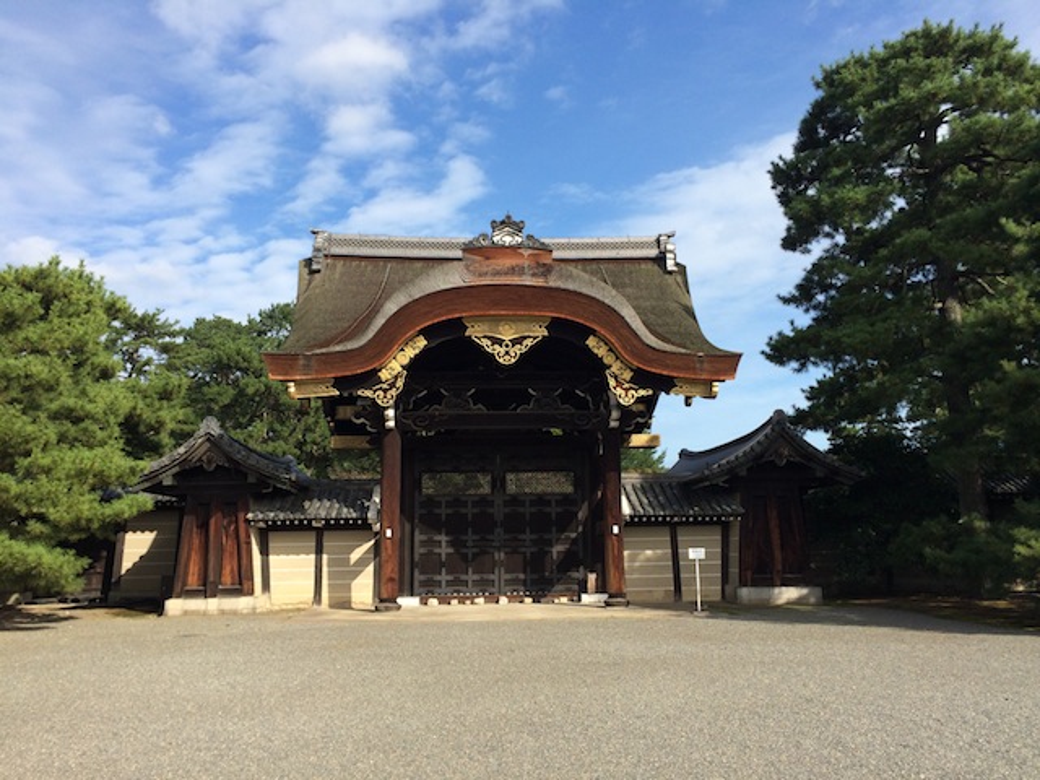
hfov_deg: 61.7
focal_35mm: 29
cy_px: 390
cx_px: 520
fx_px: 871
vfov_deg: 48.2
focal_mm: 4.15
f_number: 2.2
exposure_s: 1/1786
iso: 32
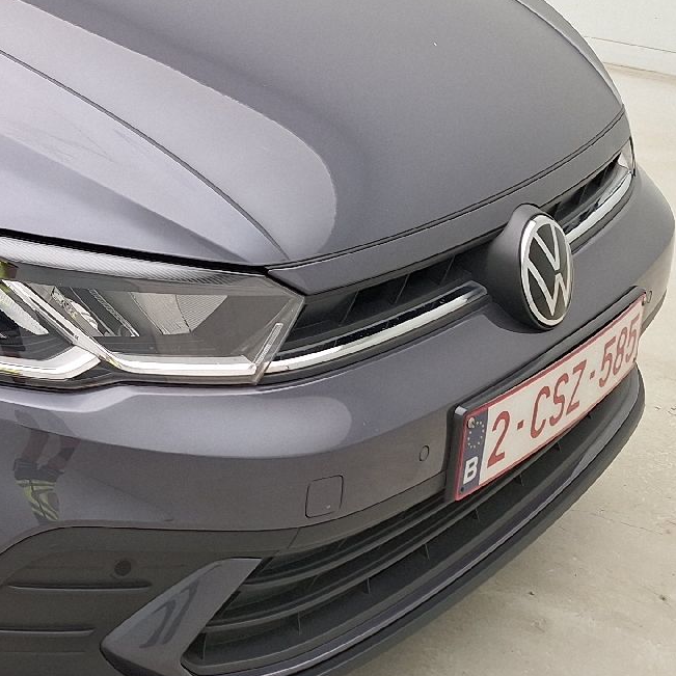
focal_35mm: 60
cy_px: 71
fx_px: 1326
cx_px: -152
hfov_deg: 25.5
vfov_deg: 27.6
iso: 50
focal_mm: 5.54
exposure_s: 1/100
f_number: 1.8
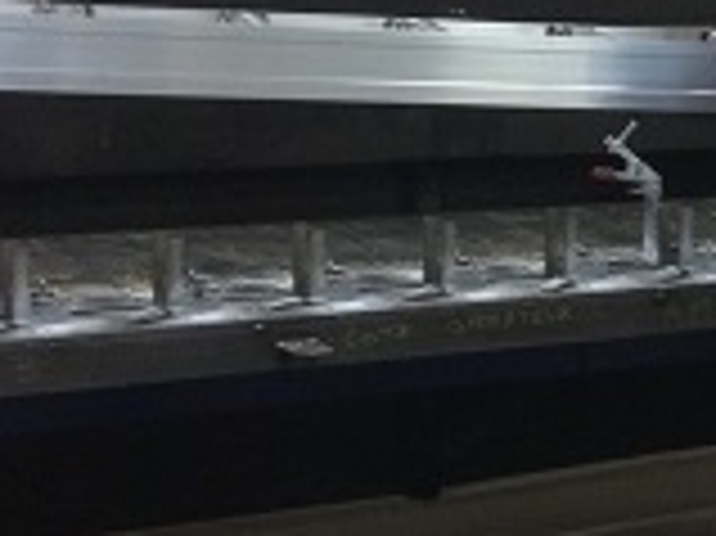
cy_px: 164
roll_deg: -1.3
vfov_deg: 14.2
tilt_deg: -6.5
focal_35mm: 104
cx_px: 675
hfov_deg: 18.5
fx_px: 2150
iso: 200
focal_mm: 4.12
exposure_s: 1/20
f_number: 2.4
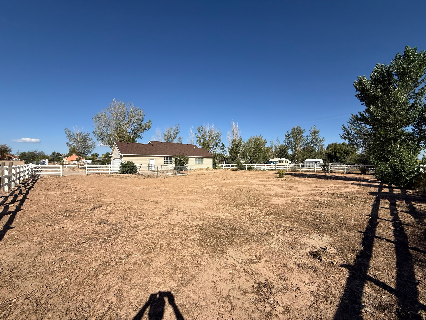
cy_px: 160
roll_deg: +0.3
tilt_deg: +1.6
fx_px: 172
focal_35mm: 14
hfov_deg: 102.1
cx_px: 213
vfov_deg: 85.7
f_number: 2.2
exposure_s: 1/3289
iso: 50
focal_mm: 2.22
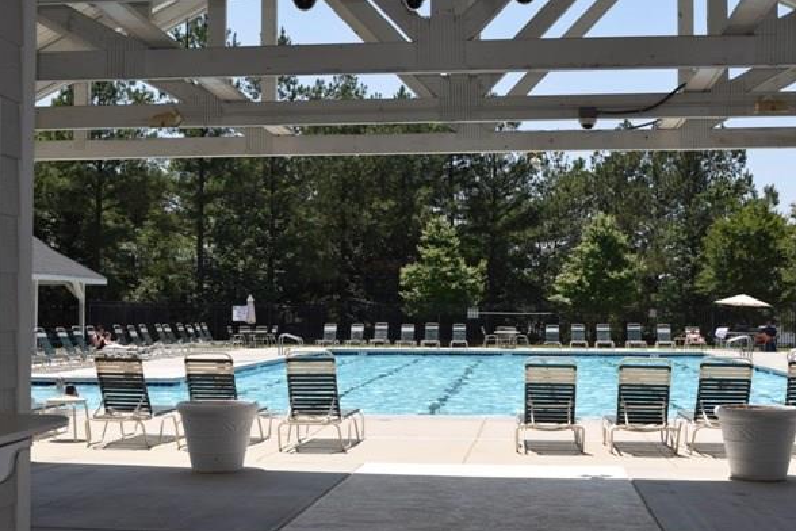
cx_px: 407
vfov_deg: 27.5
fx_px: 1083
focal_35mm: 49
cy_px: 286
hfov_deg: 40.3
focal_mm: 30
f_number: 10
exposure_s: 1/200
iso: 100
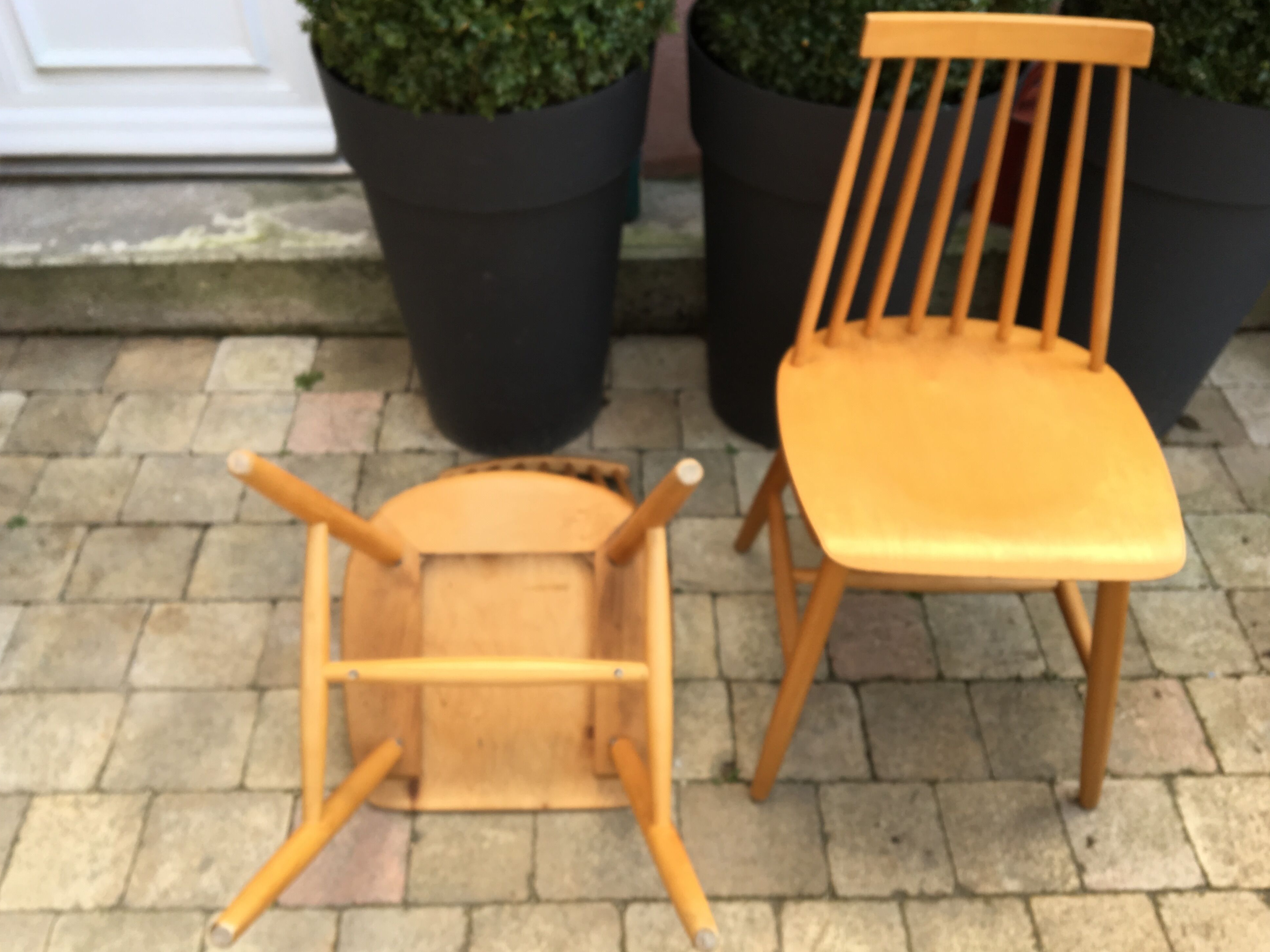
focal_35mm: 30
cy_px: 460
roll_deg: +0.3
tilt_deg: -44.6
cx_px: 627
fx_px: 1101
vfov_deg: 46.8
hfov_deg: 60.0
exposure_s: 1/50
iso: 25
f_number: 2.2
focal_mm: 4.15
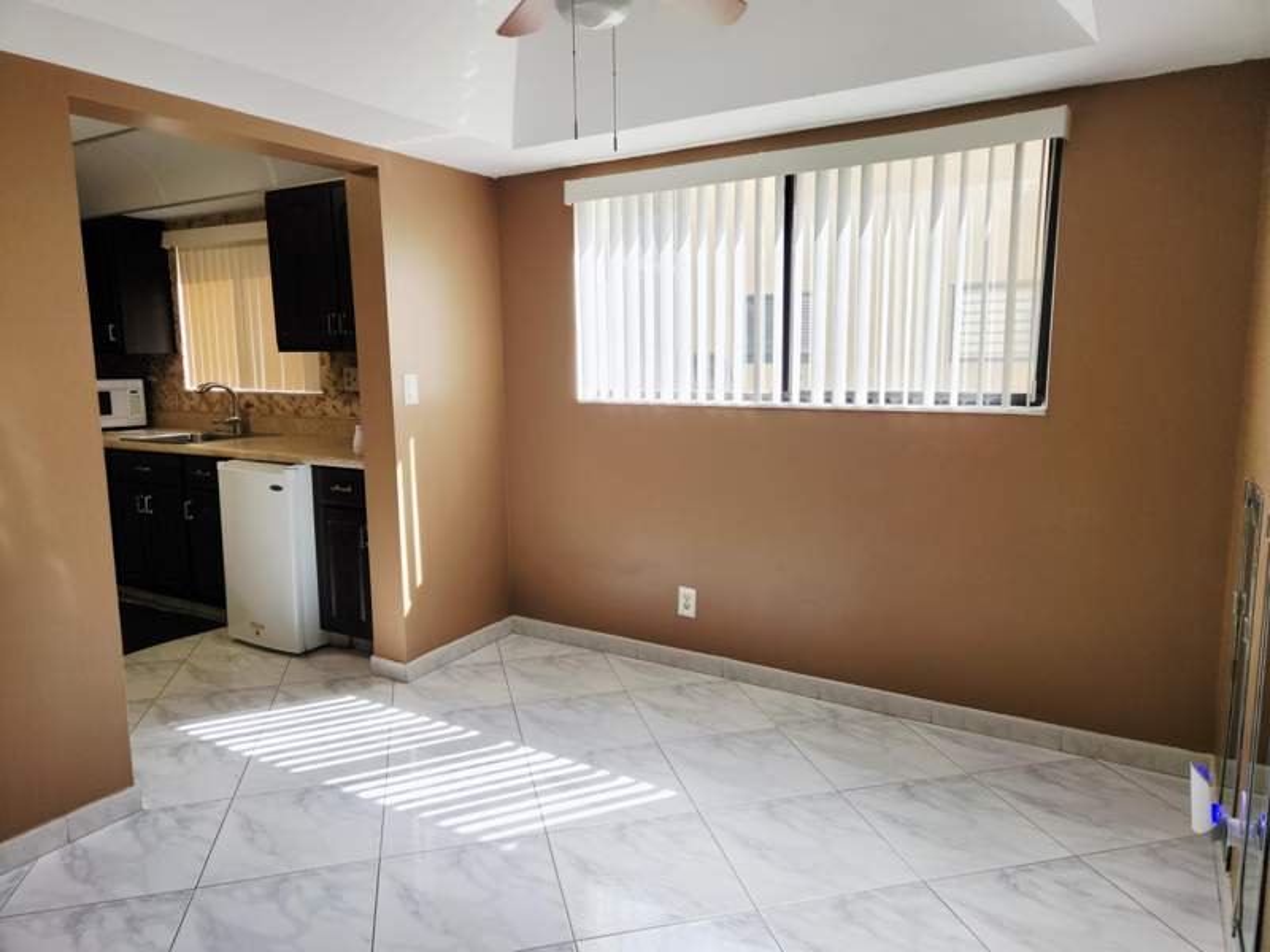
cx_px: 635
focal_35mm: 23
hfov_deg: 73.9
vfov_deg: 58.9
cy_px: 476
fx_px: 844
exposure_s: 1/180
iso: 50
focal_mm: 5.4
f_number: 1.8
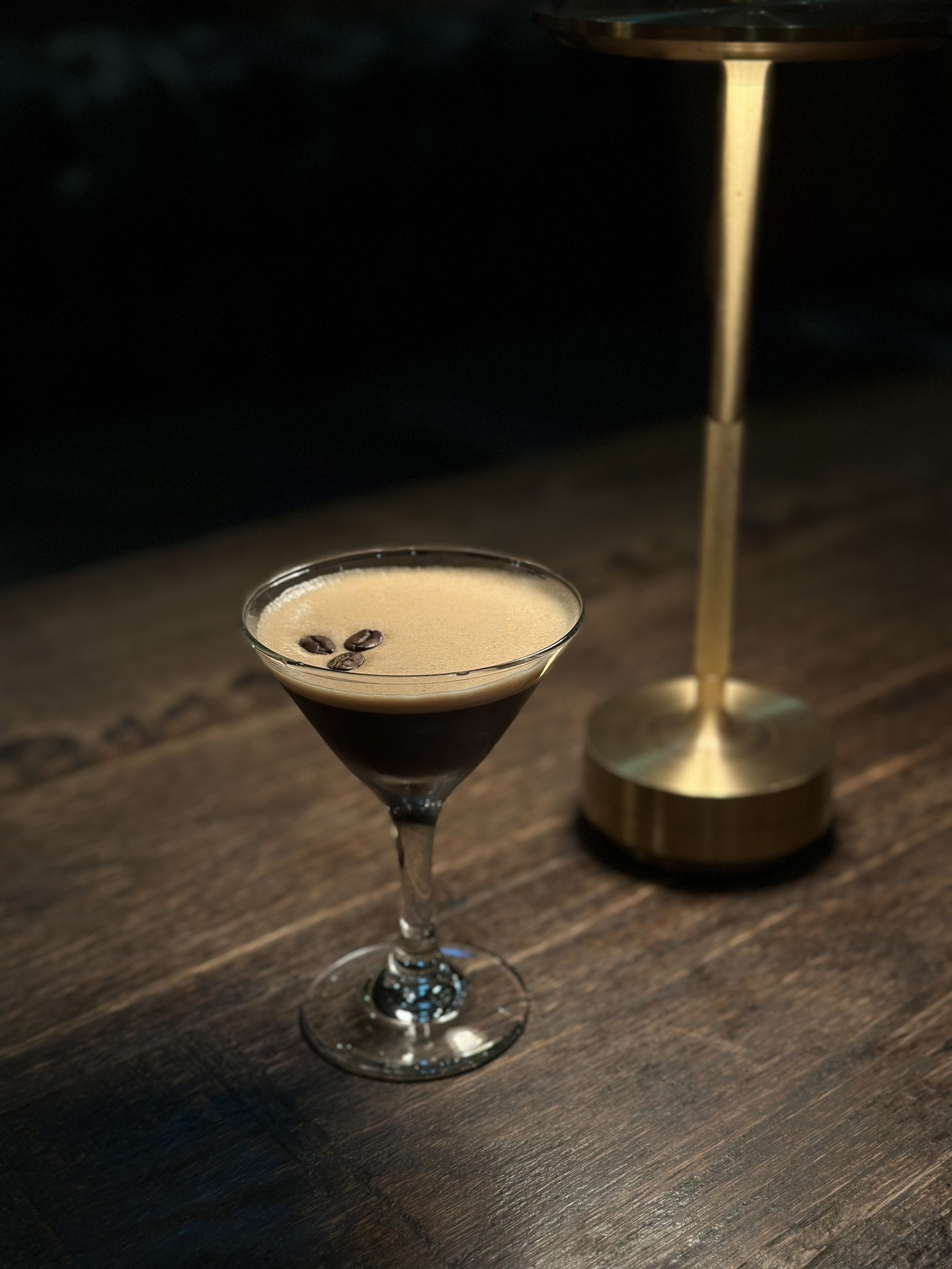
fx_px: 1760
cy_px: 634
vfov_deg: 39.7
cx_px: 476
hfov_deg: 30.3
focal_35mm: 48
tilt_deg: -23.8
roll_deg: +0.8
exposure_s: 1/60
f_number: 1.78
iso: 100
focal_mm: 6.86
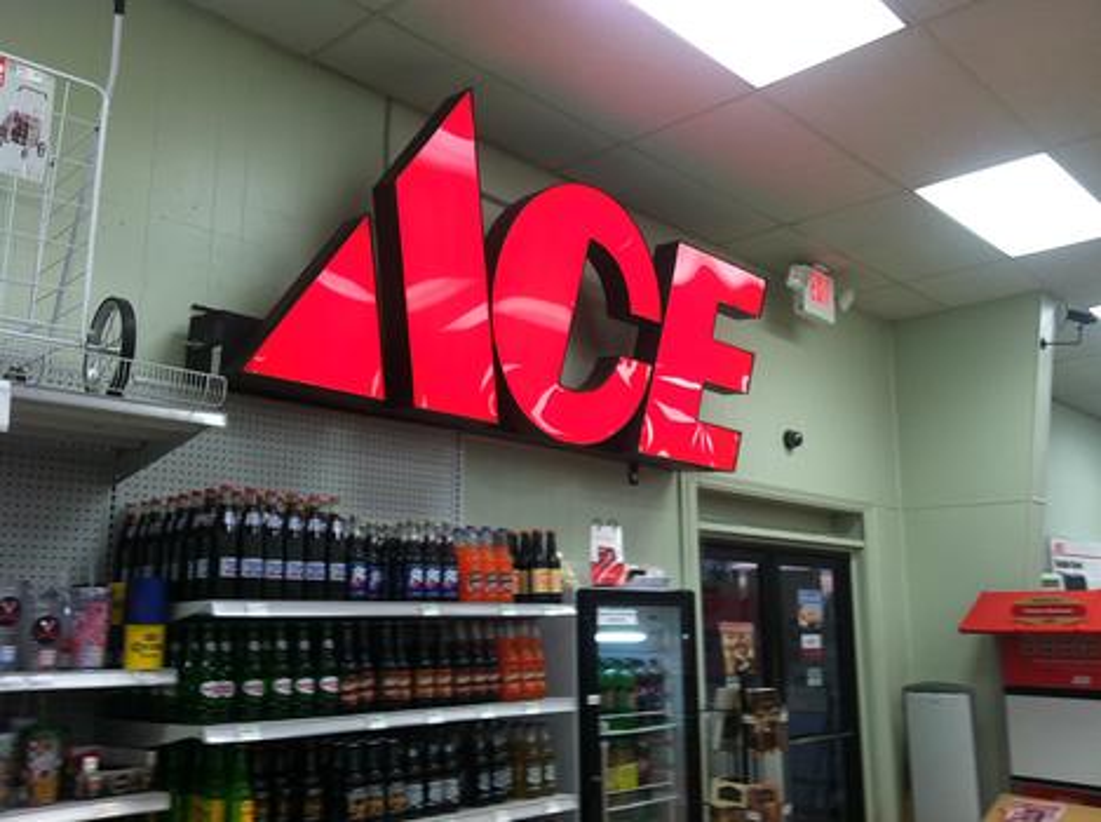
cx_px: 550
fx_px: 1111
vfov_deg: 40.6
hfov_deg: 52.7
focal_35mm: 35
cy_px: 411
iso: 80
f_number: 2.8
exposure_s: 1/22
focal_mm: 3.85
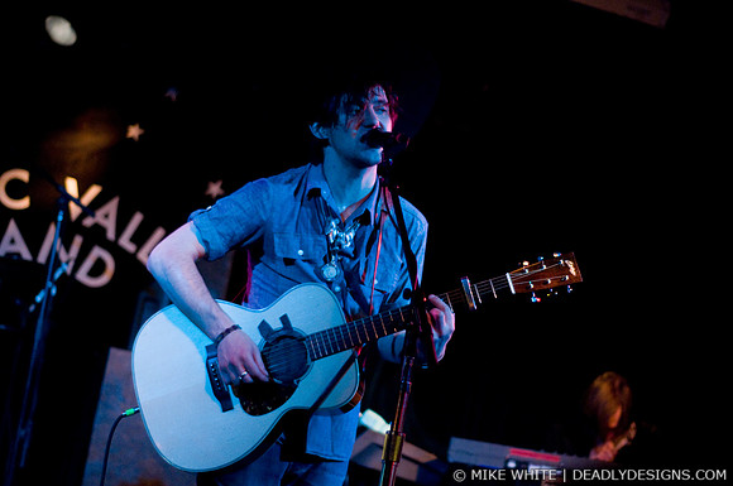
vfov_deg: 18.1
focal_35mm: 75
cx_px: 366
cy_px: 243
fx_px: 1525
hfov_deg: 27.0
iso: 1250
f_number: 1.8
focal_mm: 50
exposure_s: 1/50
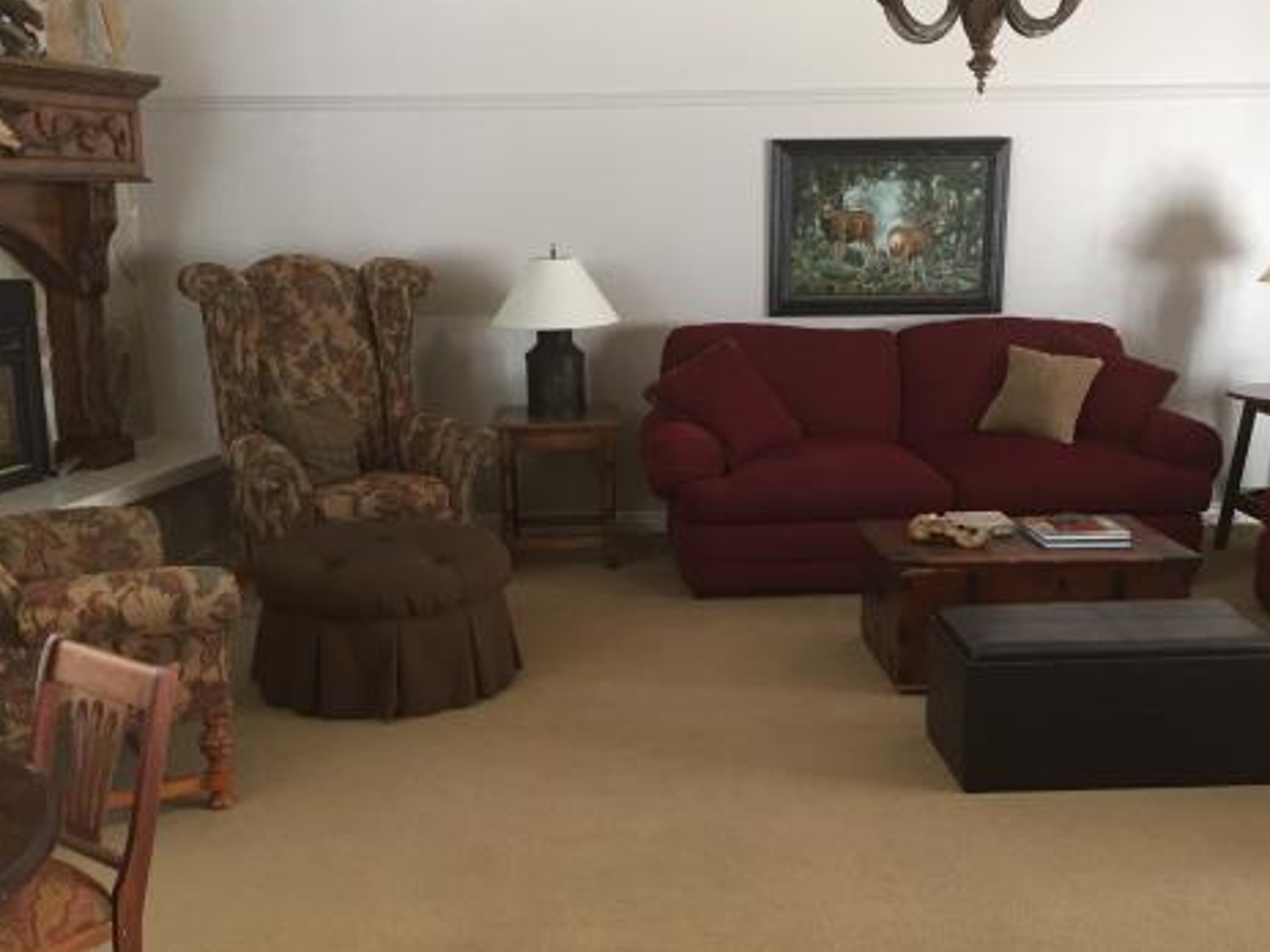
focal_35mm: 40
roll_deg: +1.6
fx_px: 1468
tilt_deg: -11.2
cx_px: 660
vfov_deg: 35.9
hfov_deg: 46.8
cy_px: 506
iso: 125
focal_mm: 4.15
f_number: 2.2
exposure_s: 1/30
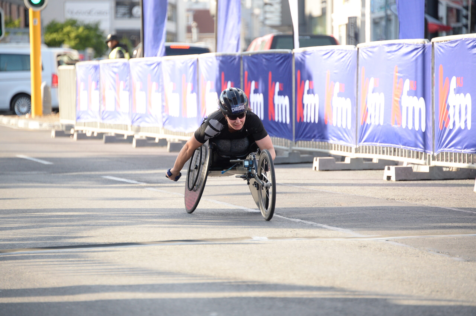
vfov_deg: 5.5
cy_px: 158
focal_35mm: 250
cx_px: 238
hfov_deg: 8.2
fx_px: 3302
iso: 1800
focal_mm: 250
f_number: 5.6
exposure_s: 1/1000
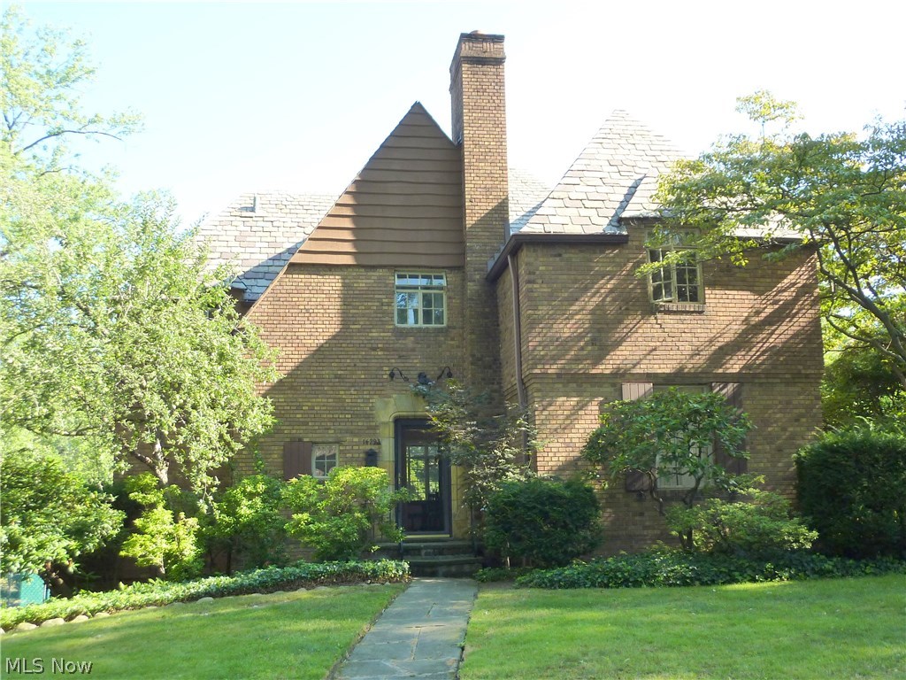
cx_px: 453
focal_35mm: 37
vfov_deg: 38.7
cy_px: 340
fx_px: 968
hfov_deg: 50.1
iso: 125
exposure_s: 1/100
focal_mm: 6.1
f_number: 4
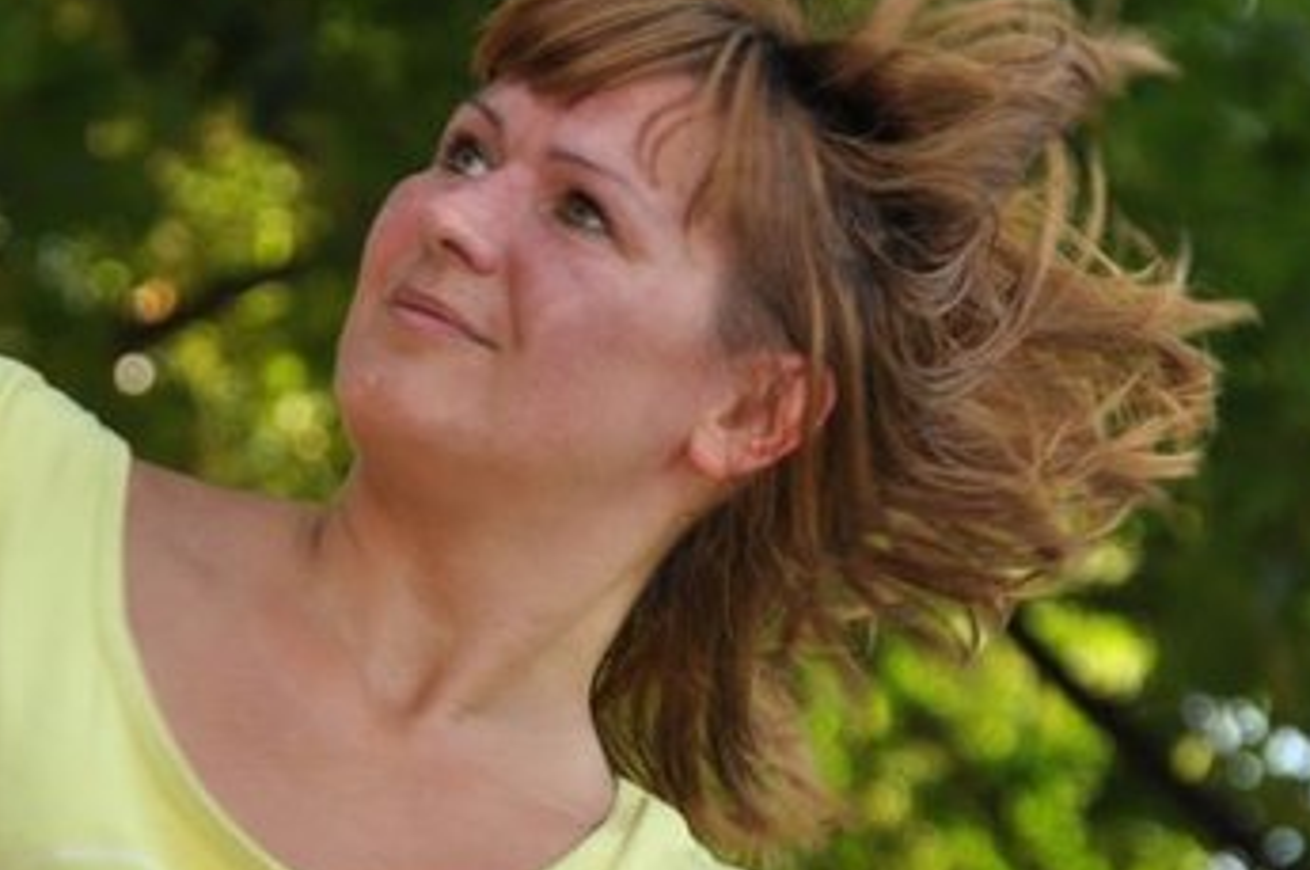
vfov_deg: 4.2
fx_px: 11882
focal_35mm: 327
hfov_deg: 6.3
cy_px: 697
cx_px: 526
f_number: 5.6
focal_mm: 116
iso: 200
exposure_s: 1/125
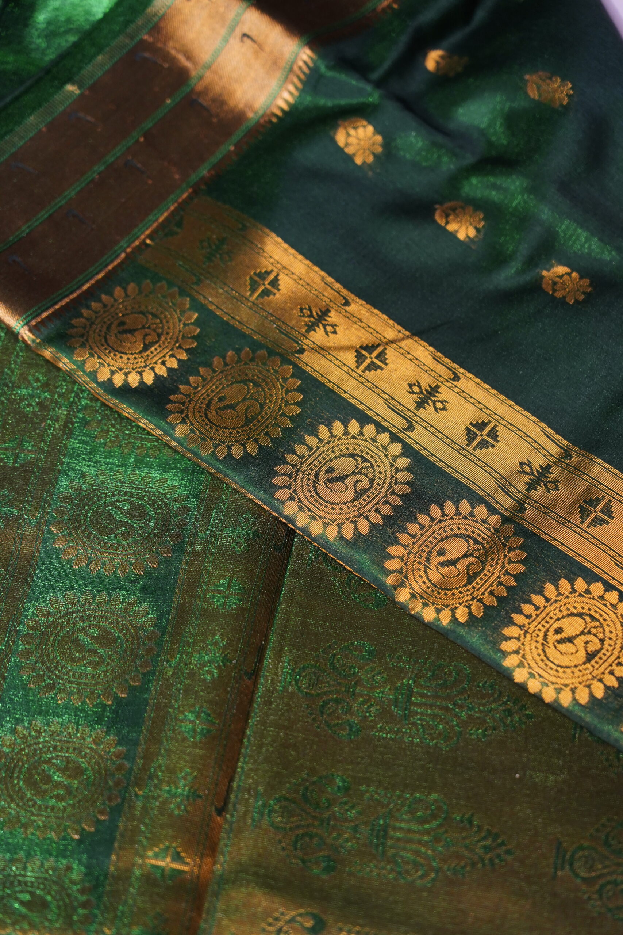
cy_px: 468
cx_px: 312
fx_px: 2725
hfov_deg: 13.0
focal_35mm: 105
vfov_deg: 19.5
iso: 1250
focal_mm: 105
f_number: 4
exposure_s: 1/250
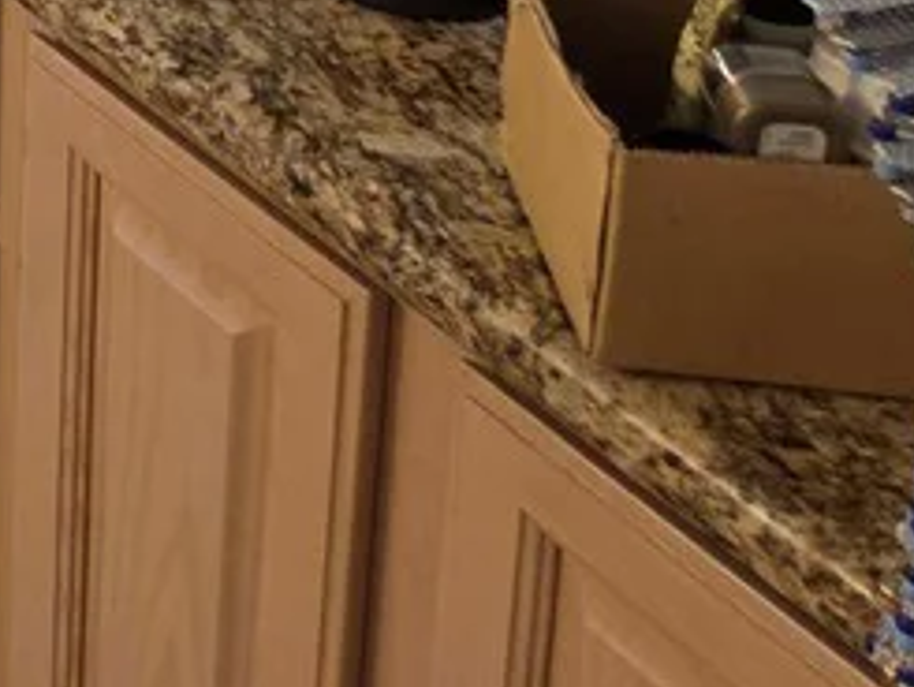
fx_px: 2536
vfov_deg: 13.1
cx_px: -895
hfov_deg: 16.1
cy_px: -732
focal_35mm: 96
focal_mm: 5.4
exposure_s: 1/120
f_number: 1.8
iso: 320
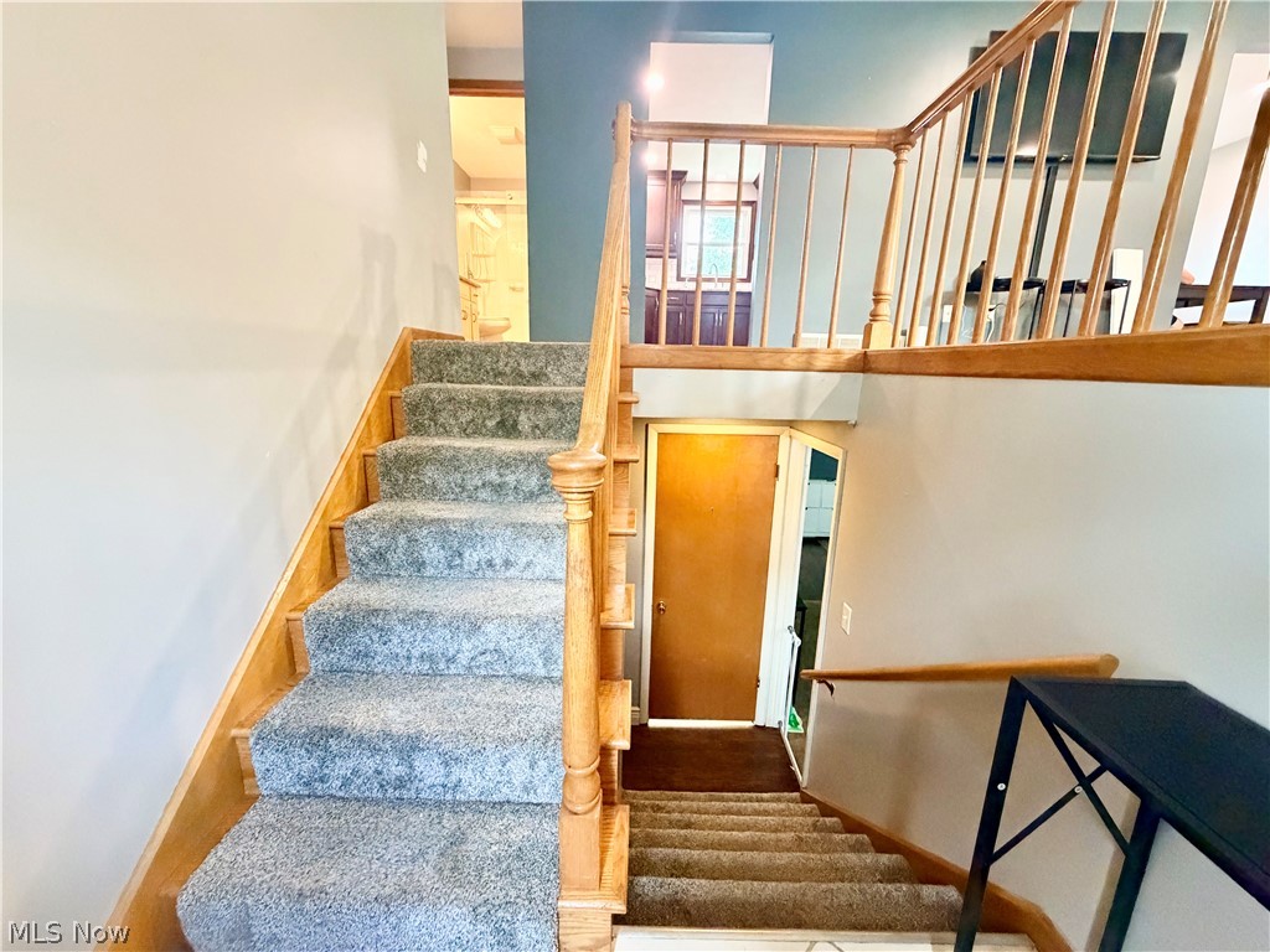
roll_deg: -1.4
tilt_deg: -11.6
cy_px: 476
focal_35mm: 14
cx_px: 635
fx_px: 514
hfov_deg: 102.1
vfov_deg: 85.7
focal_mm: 2.22
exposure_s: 1/60
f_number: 2.2
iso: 1000
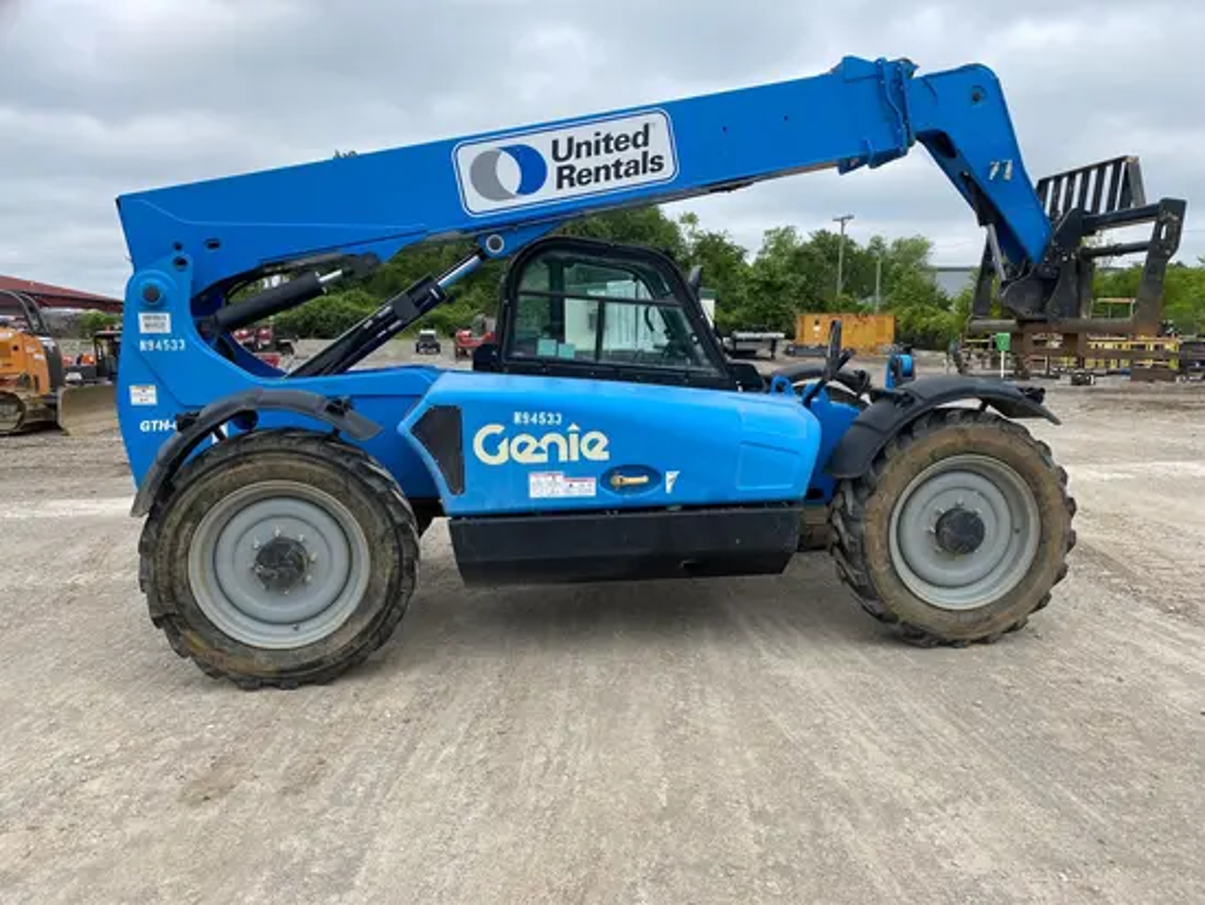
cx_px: 602
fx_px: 905
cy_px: 452
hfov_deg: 67.3
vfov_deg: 53.1
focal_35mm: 26
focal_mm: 4.25
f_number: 1.8
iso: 32
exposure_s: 1/1330
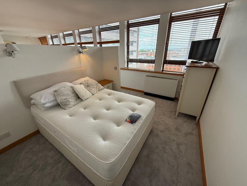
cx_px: 124
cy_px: 93
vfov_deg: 85.7
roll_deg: +0.9
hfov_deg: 102.1
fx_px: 100
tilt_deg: -24.3
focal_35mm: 14
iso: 64
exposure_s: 1/148
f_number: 2.2
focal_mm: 2.22
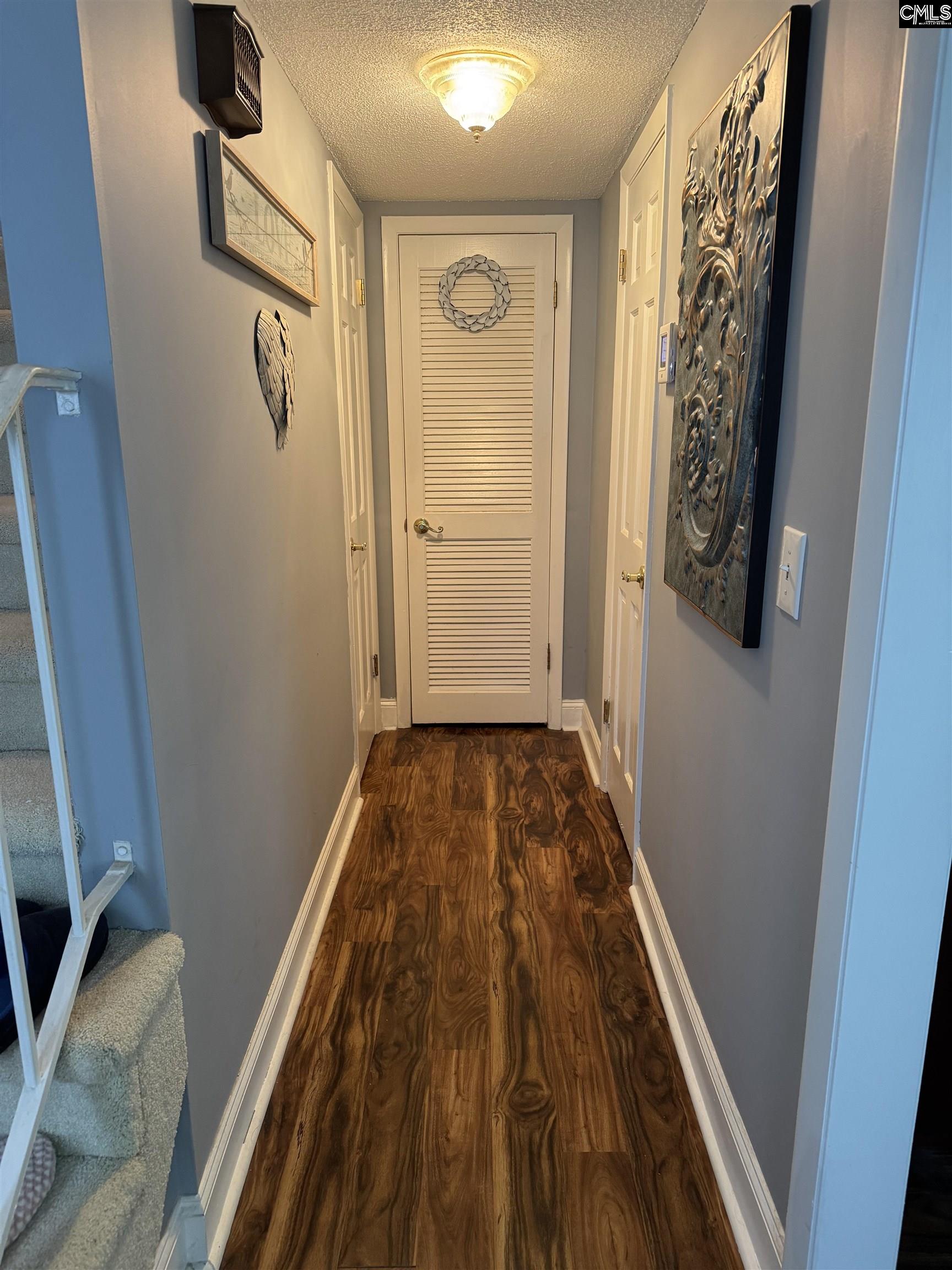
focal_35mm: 24
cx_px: 476
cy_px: 635
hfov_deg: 56.8
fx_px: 880
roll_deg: +0.3
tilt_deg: -14.2
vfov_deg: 71.6
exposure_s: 1/60
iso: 320
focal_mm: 6.76
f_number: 1.78
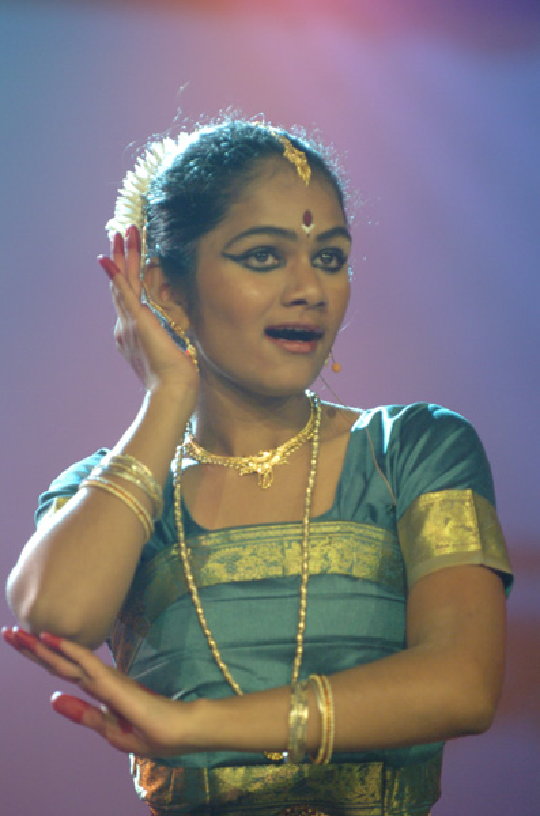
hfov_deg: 4.6
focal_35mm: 300
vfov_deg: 6.9
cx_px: 270
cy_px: 408
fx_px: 6785
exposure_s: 1/100
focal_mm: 200
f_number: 2.8
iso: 800
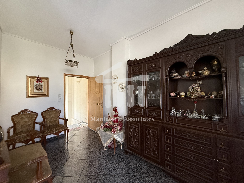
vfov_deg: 85.7
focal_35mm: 14
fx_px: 99
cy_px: 92
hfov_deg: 102.1
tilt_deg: -1.9
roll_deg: +1.3
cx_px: 122
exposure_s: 1/60
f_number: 2.2
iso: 500
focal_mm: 2.22
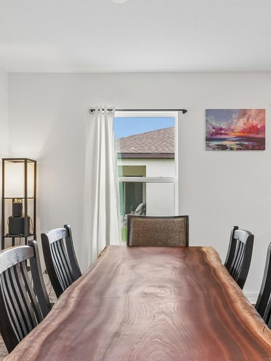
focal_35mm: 29
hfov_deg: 48.1
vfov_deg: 61.5
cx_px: 154
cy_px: 199
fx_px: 303
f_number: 7.1
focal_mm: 10
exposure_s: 1/10
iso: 100
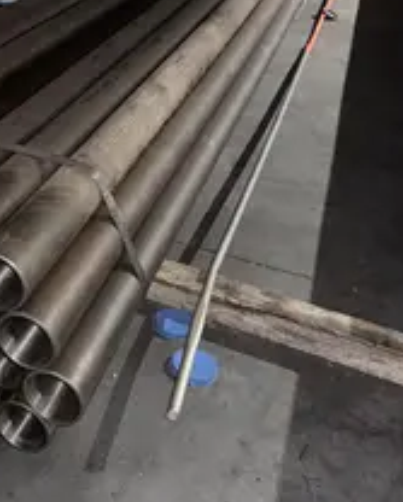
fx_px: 669
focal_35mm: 45
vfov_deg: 40.6
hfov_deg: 30.9
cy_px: 169
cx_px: -7
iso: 500
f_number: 1.78
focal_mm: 6.76
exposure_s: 1/5
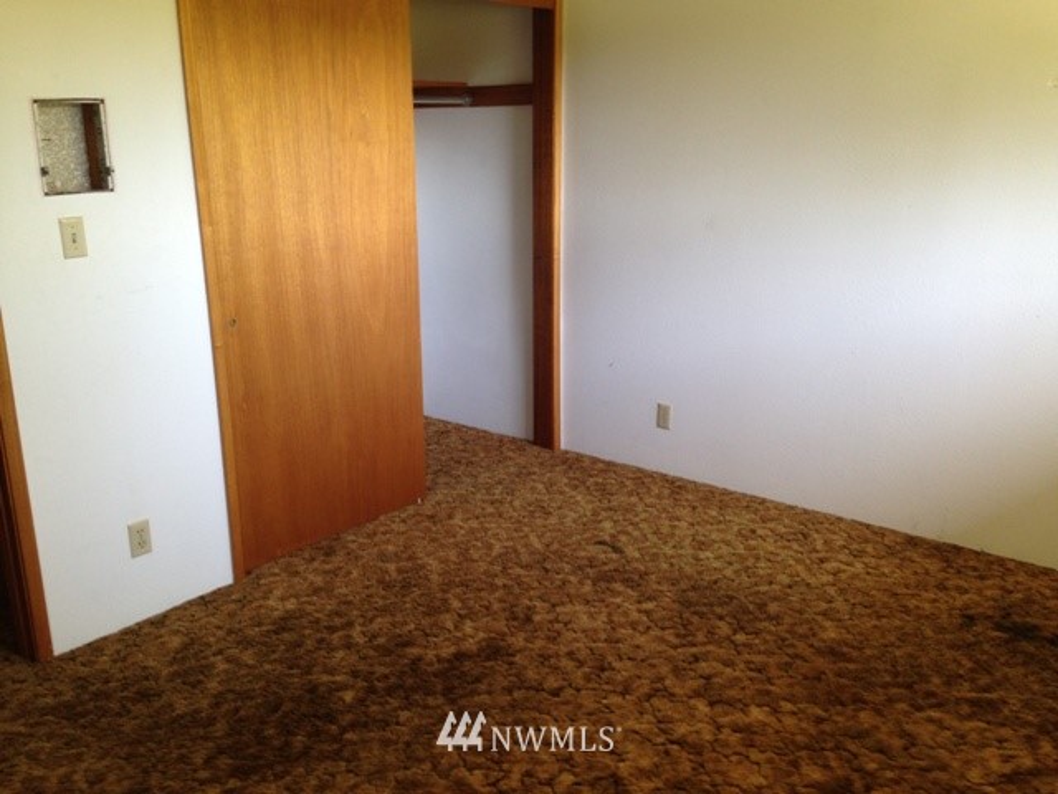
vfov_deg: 42.9
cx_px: 529
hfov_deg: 55.4
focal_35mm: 33
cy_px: 397
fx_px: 1009
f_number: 2.4
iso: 64
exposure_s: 1/20
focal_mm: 4.13
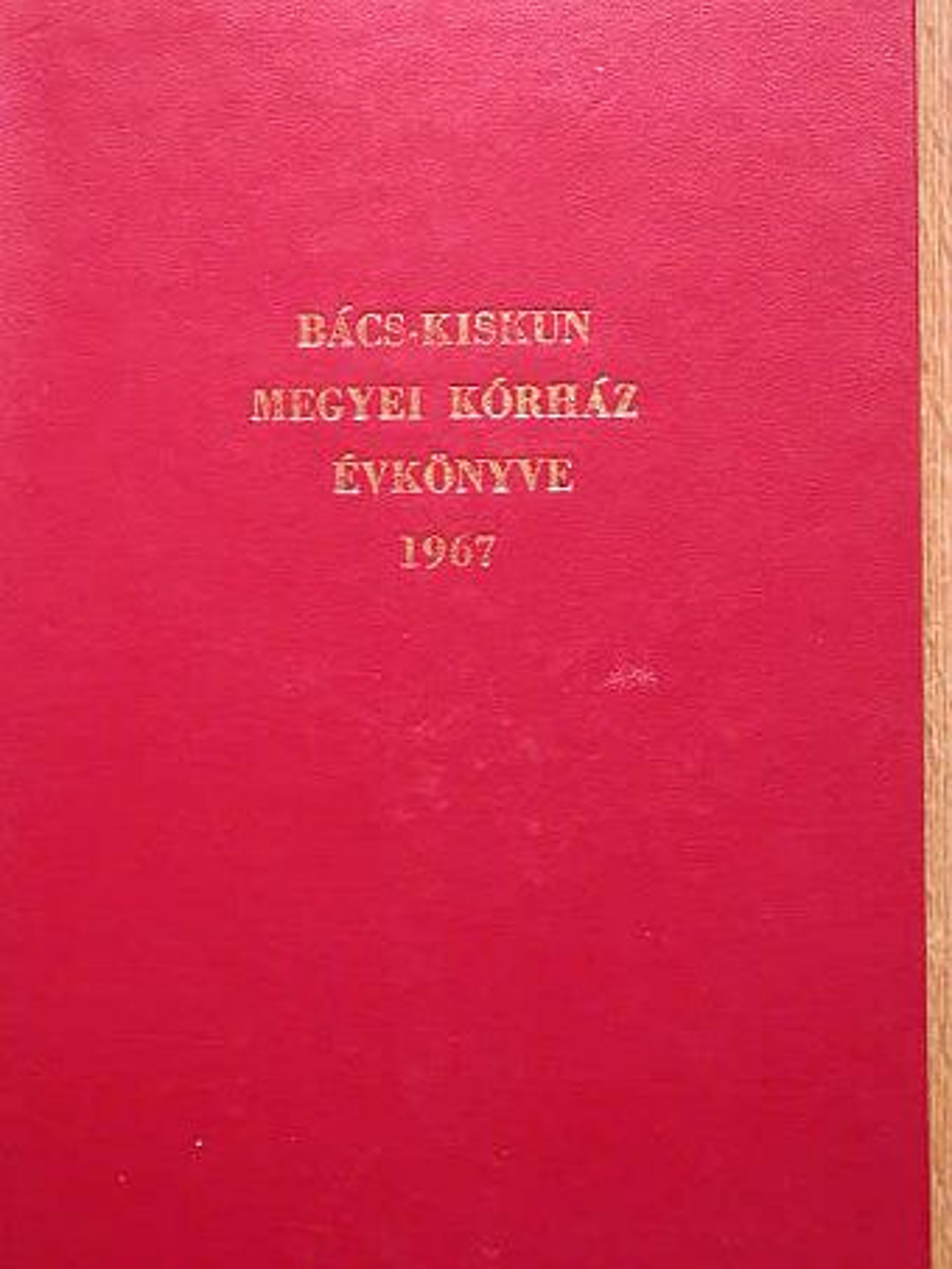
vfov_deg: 28.6
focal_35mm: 68
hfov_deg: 21.6
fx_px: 2492
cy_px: 634
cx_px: 476
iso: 100
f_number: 3.3
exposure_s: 1/57.1
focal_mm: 14.2
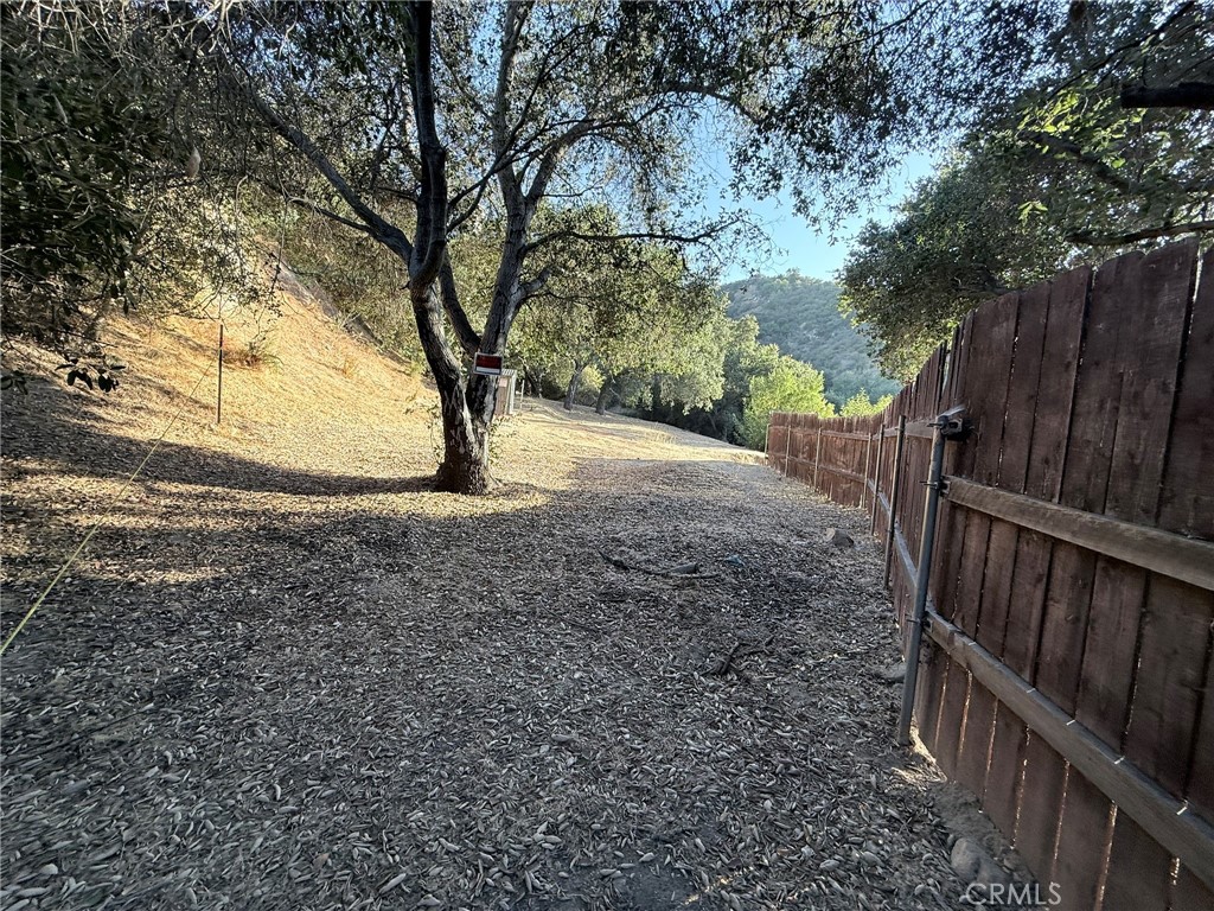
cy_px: 456
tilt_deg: -2.4
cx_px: 607
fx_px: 491
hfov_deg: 102.1
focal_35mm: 14
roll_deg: -2.2
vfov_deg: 85.7
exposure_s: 1/150
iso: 50
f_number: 2.2
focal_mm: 2.22
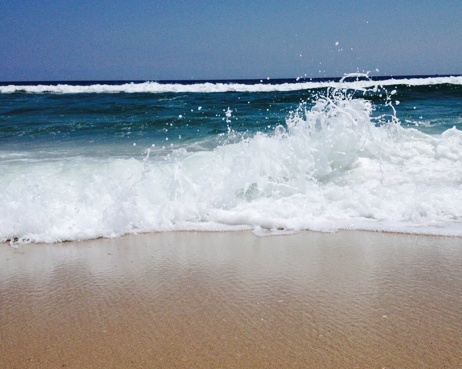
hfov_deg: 41.1
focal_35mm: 45
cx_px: 240
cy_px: 205
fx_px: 615
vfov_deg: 33.4
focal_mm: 4.28
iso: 50
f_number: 2.4
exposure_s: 1/9259
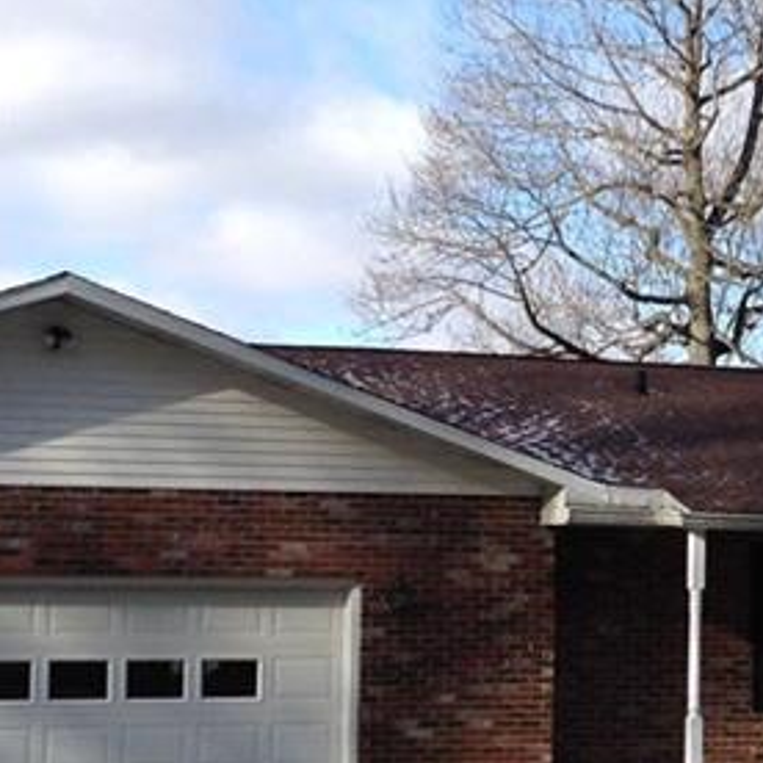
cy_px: 431
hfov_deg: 15.9
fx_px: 2693
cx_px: 727
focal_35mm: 108
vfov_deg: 16.1
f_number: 2.4
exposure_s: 1/891
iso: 25
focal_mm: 3.3
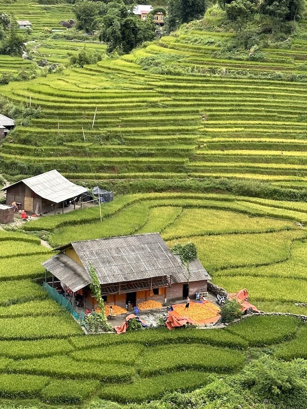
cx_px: 81
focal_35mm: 73
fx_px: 862
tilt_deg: -8.7
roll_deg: -1.6
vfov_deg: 26.3
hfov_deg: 20.1
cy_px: 105
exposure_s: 1/1667
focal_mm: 6.86
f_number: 1.78
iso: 64
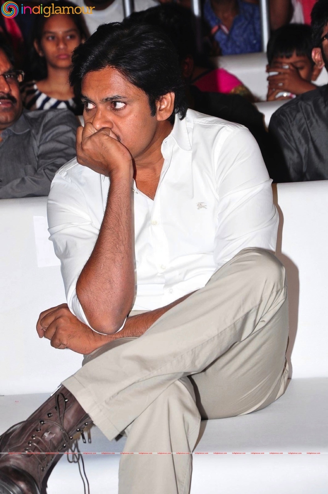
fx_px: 2157
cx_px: 164
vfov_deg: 13.1
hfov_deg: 8.7
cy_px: 247
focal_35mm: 158
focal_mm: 105
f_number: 7.1
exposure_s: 1/125
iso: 500
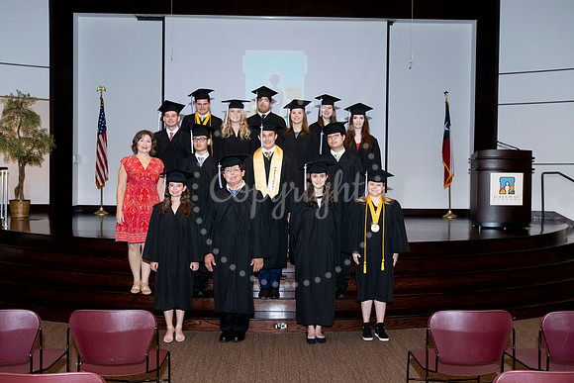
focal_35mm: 35
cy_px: 192
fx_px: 558
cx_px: 287
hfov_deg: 54.4
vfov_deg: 37.9
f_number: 8
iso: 6400
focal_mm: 35
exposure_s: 1/200
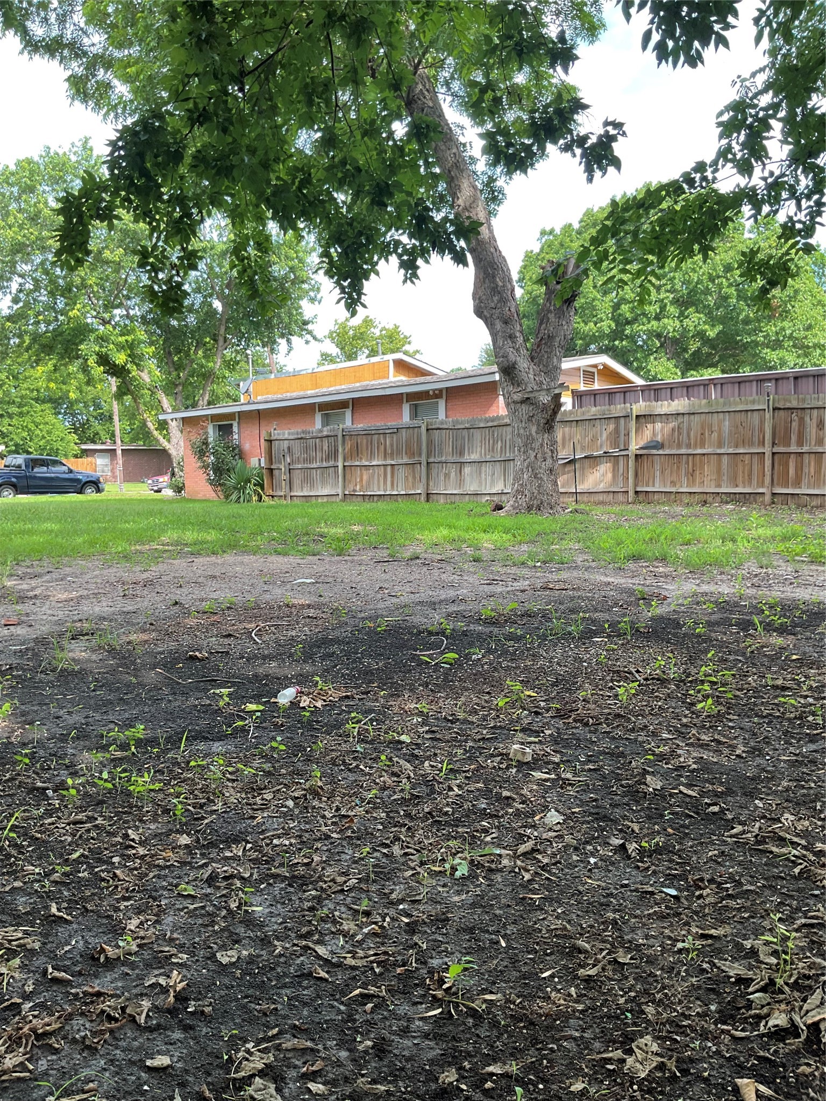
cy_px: 550
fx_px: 923
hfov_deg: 48.2
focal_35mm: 29
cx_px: 413
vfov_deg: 61.7
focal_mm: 3
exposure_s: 1/120
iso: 20
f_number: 1.8
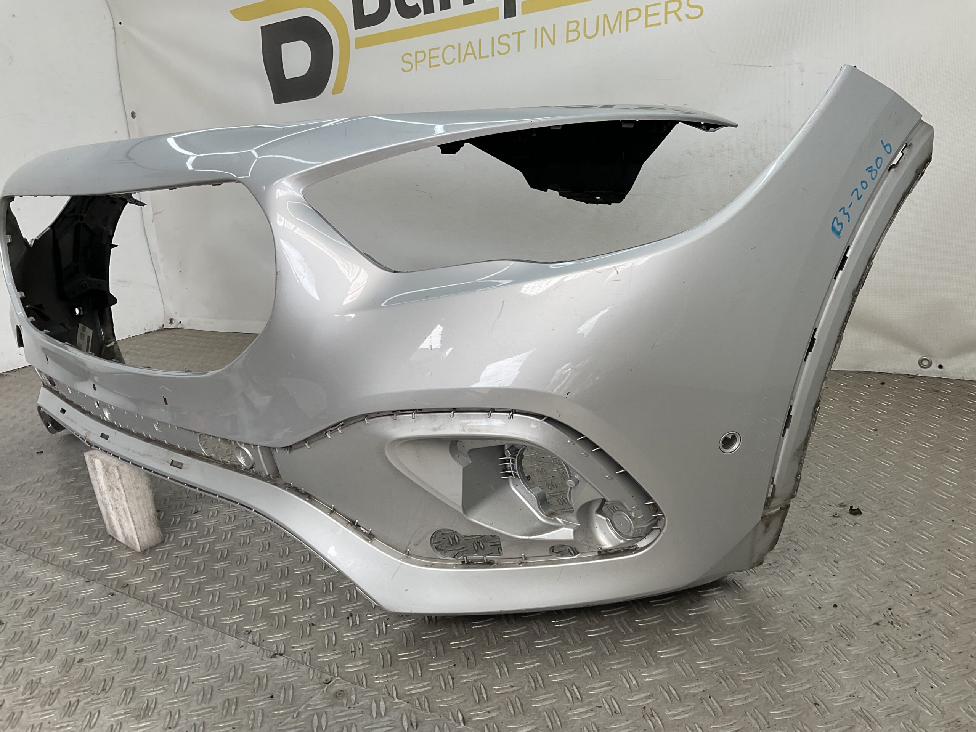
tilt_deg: -17.4
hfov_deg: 61.7
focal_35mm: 29
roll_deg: +5.7
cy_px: 366
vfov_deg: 48.2
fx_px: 818
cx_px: 488
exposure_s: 1/256
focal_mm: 3
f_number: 1.8
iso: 16
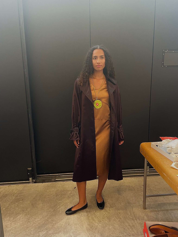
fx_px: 178
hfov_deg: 53.1
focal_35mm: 26
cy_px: 118
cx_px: 89
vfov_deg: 67.3
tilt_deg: -10.5
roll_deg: +1.1
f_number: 1.6
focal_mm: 4.2
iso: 200
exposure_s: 1/50
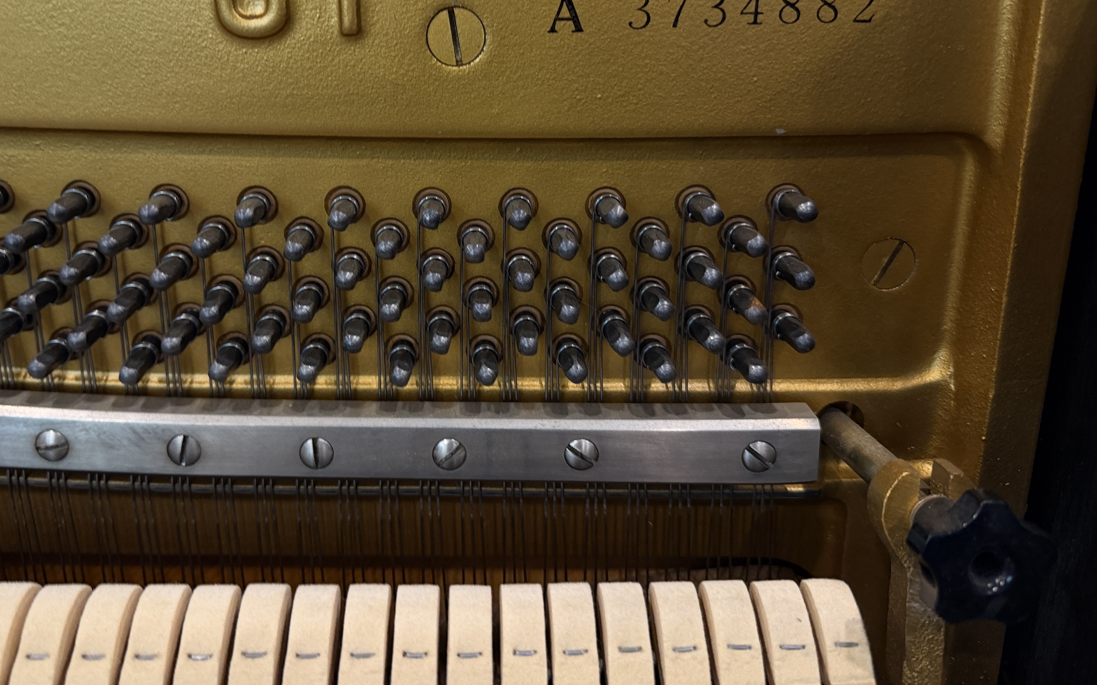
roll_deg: +3.2
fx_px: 897
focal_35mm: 30
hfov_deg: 62.6
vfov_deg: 41.1
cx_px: 462
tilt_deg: -16.5
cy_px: 213
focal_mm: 6.76
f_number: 1.78
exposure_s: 1/60
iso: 250
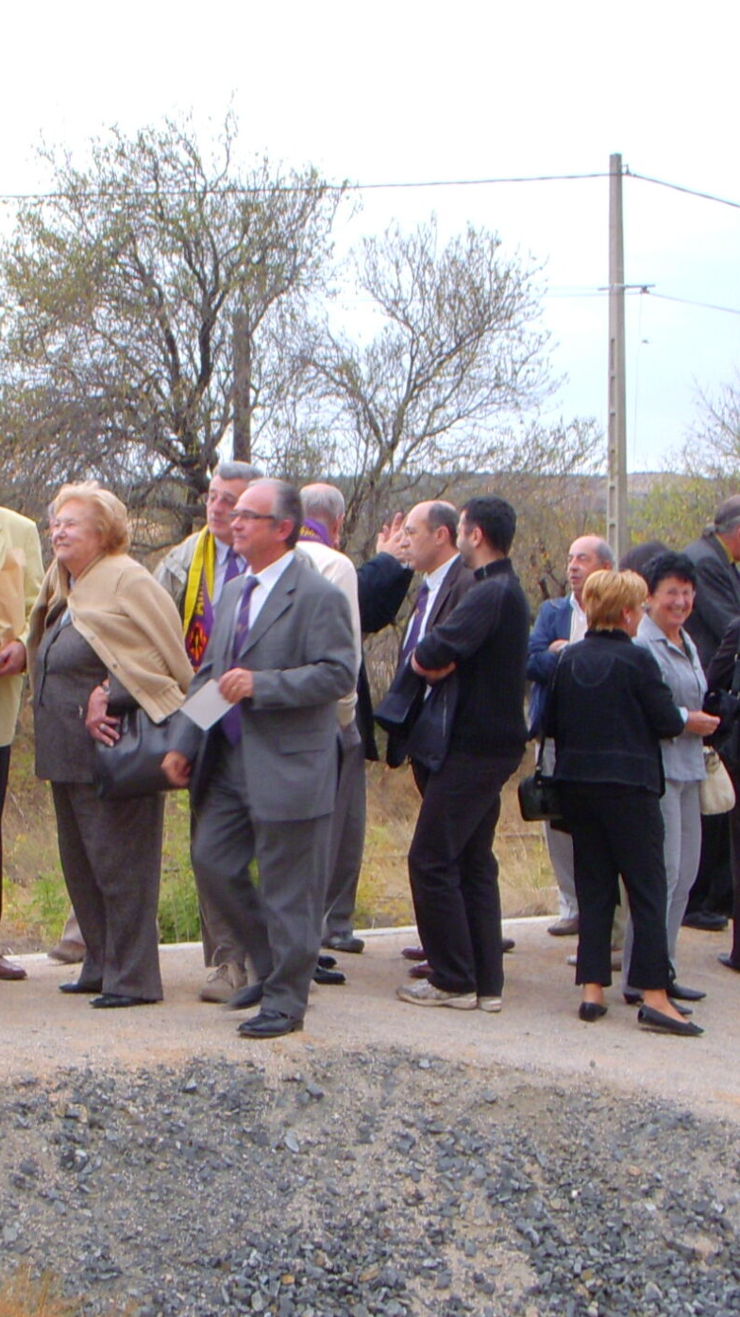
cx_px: 268
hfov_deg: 15.9
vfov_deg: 27.8
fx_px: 2653
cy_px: 809
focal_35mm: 76
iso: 100
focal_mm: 6.3
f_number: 3.3
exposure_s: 1/30
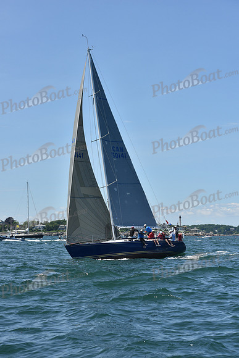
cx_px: 120
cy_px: 179
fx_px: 846
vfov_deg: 23.9
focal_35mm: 85
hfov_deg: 16.1
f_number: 8
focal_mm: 85
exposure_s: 1/1000
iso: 250
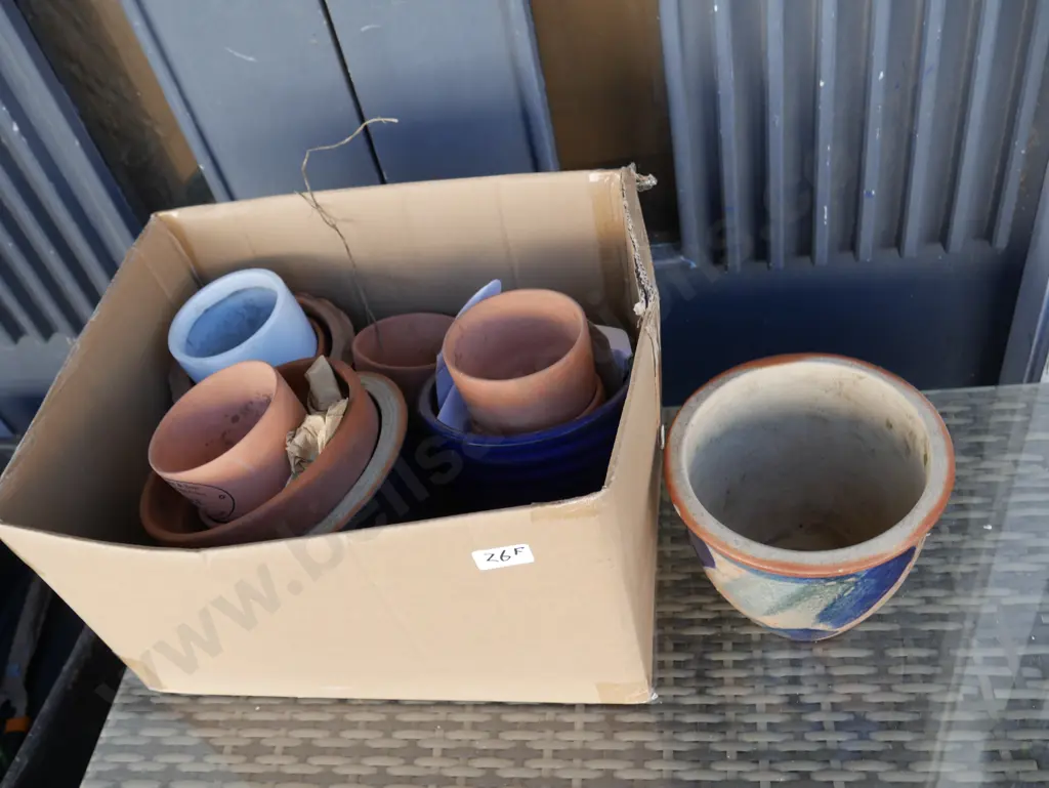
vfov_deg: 44.2
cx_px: 524
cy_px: 394
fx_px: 970
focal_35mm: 32
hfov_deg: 56.8
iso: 200
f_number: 4.5
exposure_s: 1/125
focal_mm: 16
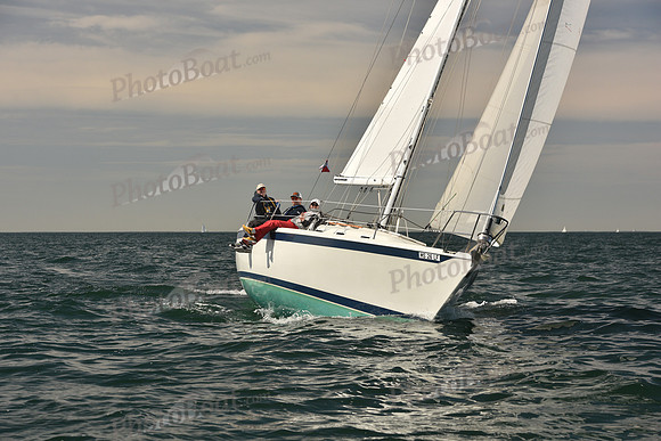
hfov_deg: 20.8
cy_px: 220
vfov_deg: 14.0
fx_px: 1800
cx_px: 330
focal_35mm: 98
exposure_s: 1/640
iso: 250
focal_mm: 98
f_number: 7.1
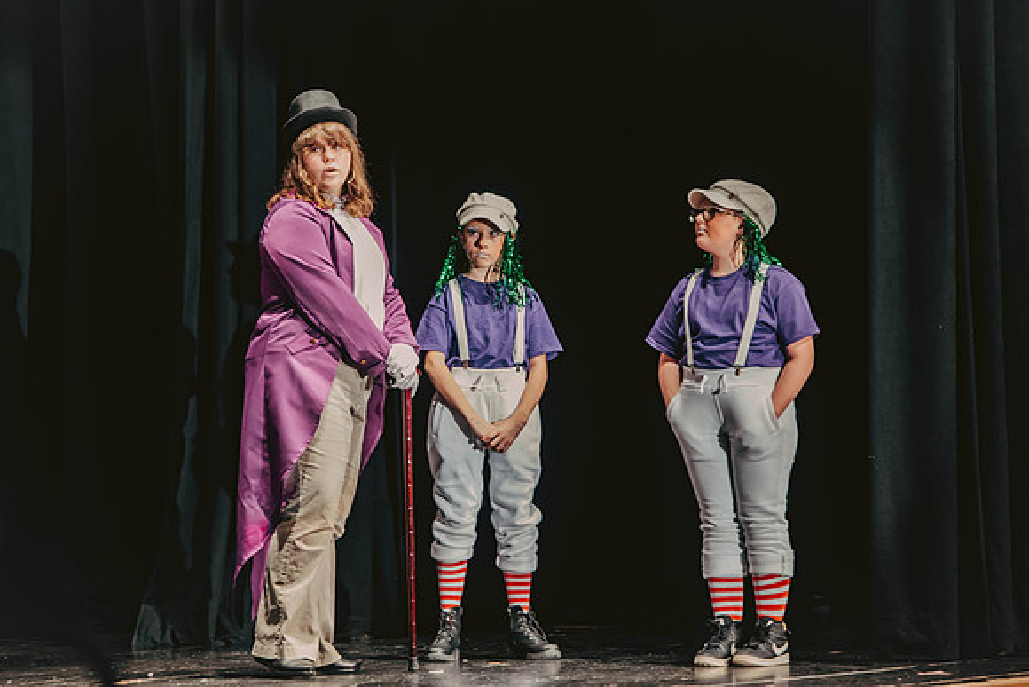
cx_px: 514
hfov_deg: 10.3
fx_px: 5718
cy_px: 344
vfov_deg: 6.9
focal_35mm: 200
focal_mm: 200
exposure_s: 1/160
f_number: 2.8
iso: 1250
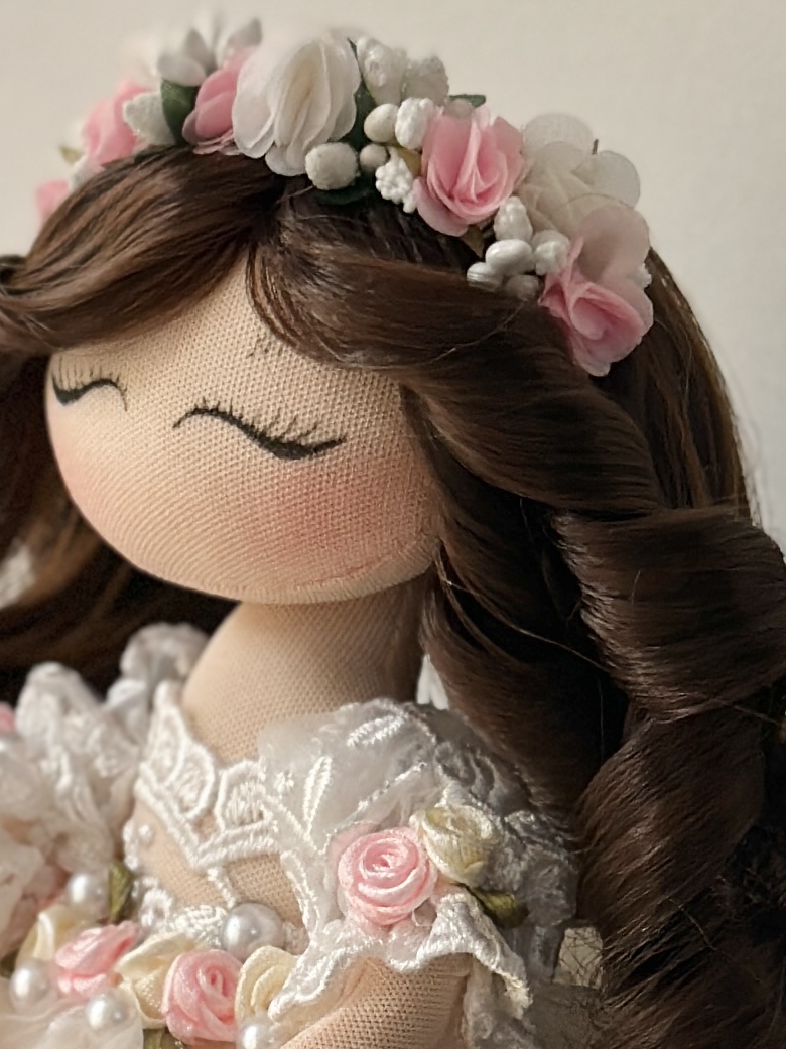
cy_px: 1121
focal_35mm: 186
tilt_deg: -14.5
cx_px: 375
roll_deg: -0.8
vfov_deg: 10.5
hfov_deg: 8.0
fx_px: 5635
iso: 80
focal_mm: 6.86
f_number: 1.78
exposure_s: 1/240
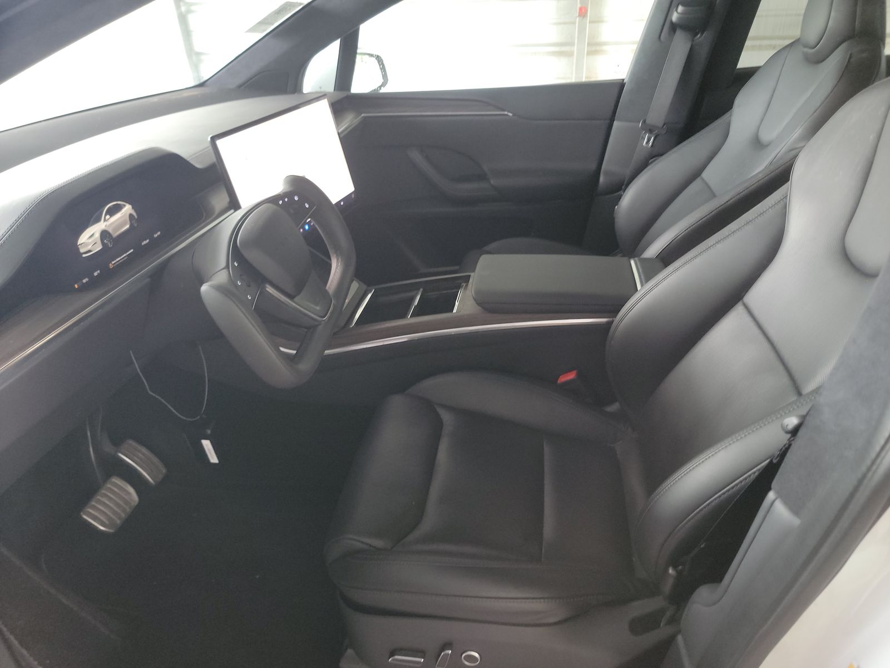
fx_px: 617
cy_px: 334
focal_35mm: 24
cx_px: 445
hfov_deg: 71.6
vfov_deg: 56.8
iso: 576
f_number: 1.8
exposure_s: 1/59
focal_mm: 6.7
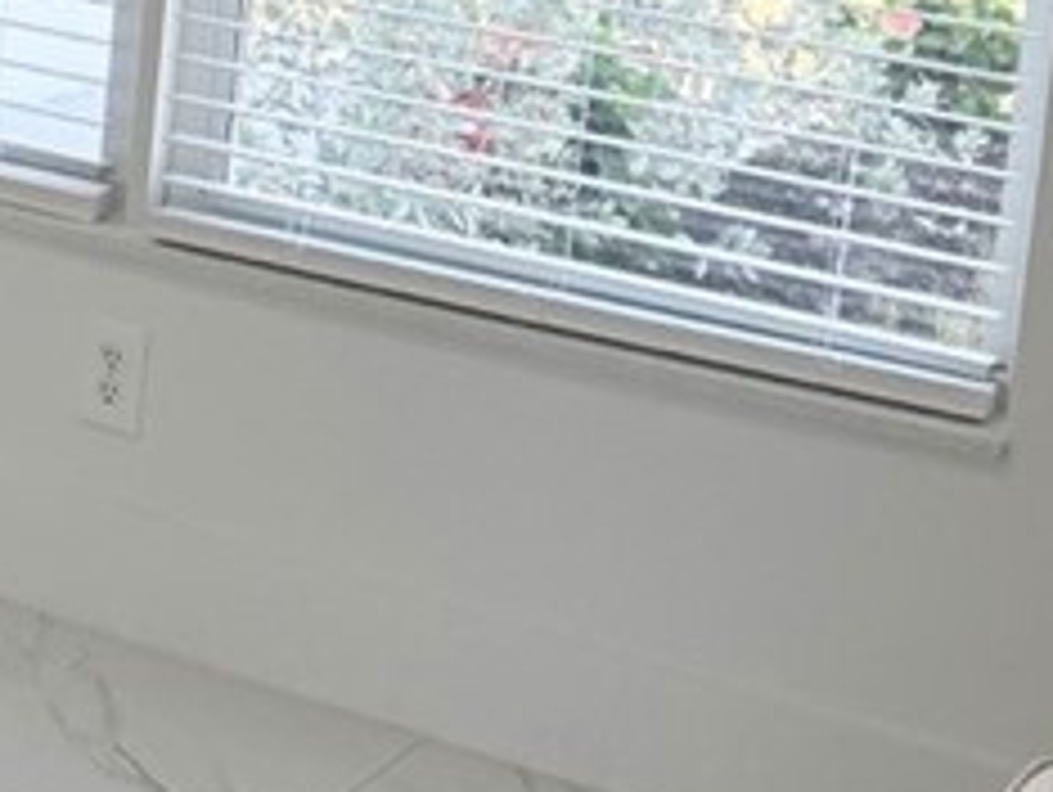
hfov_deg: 16.8
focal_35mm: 105
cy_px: -302
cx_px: -558
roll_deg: -4.4
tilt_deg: -5.1
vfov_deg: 13.5
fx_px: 3197
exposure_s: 1/443
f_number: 1.78
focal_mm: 6.76
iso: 100
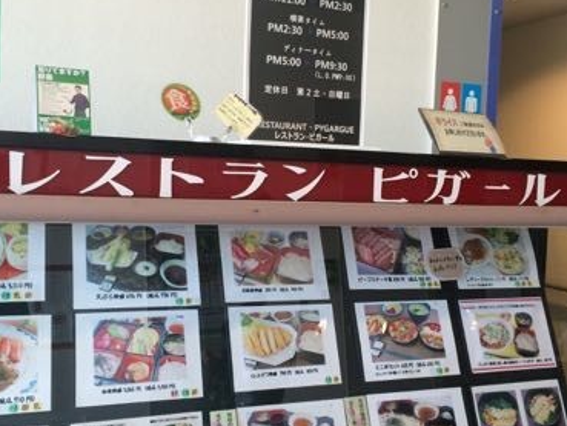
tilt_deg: -3.1
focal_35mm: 44
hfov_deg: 42.9
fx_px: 721
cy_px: 215
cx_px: 295
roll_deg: -1.9
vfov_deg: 32.9
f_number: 2.2
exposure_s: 1/30
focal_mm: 4.15
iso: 80
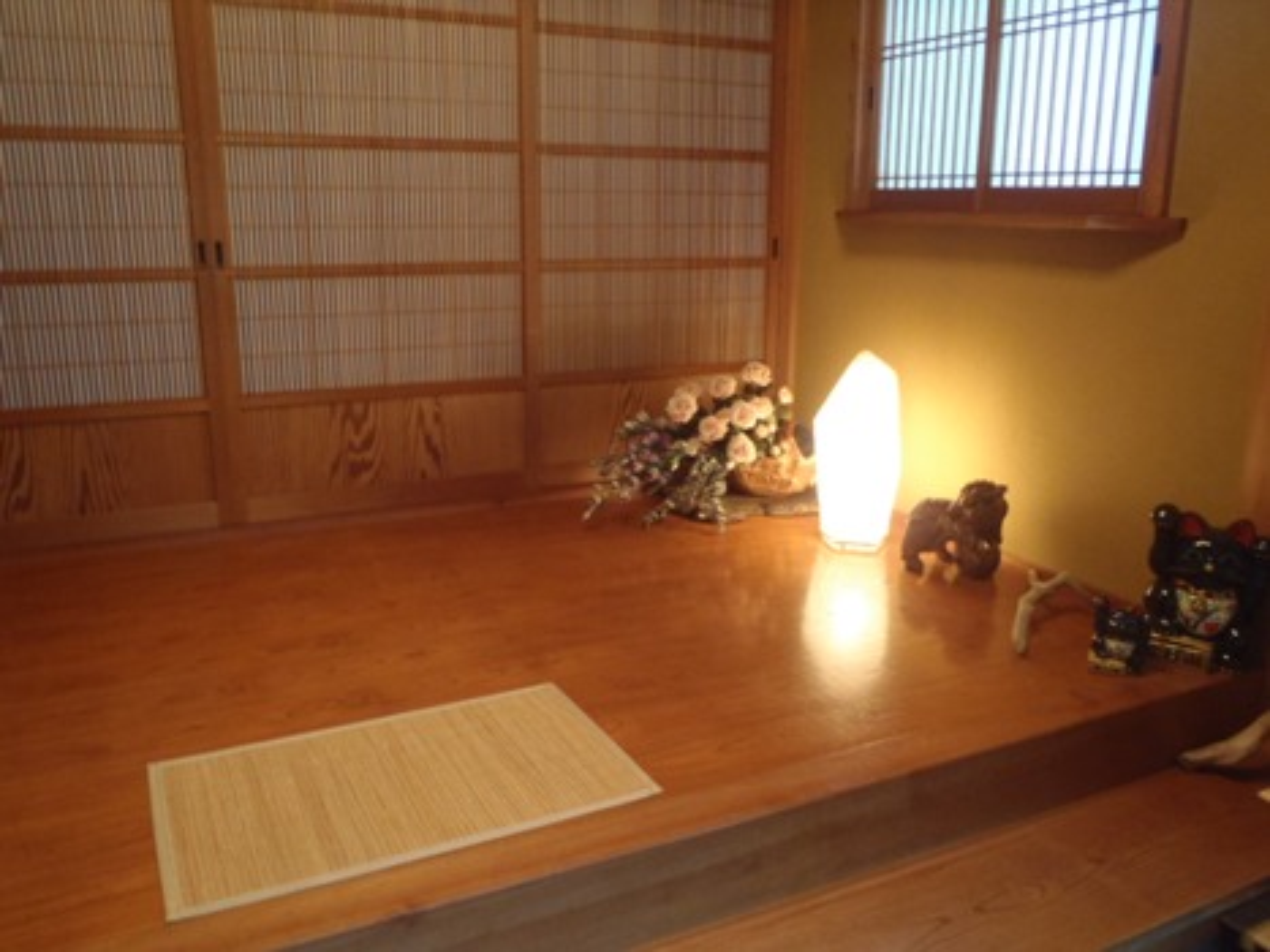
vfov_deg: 49.7
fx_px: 1027
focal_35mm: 28
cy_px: 476
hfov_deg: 63.5
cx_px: 635
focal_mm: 5
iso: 250
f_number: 3.9
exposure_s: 1/4
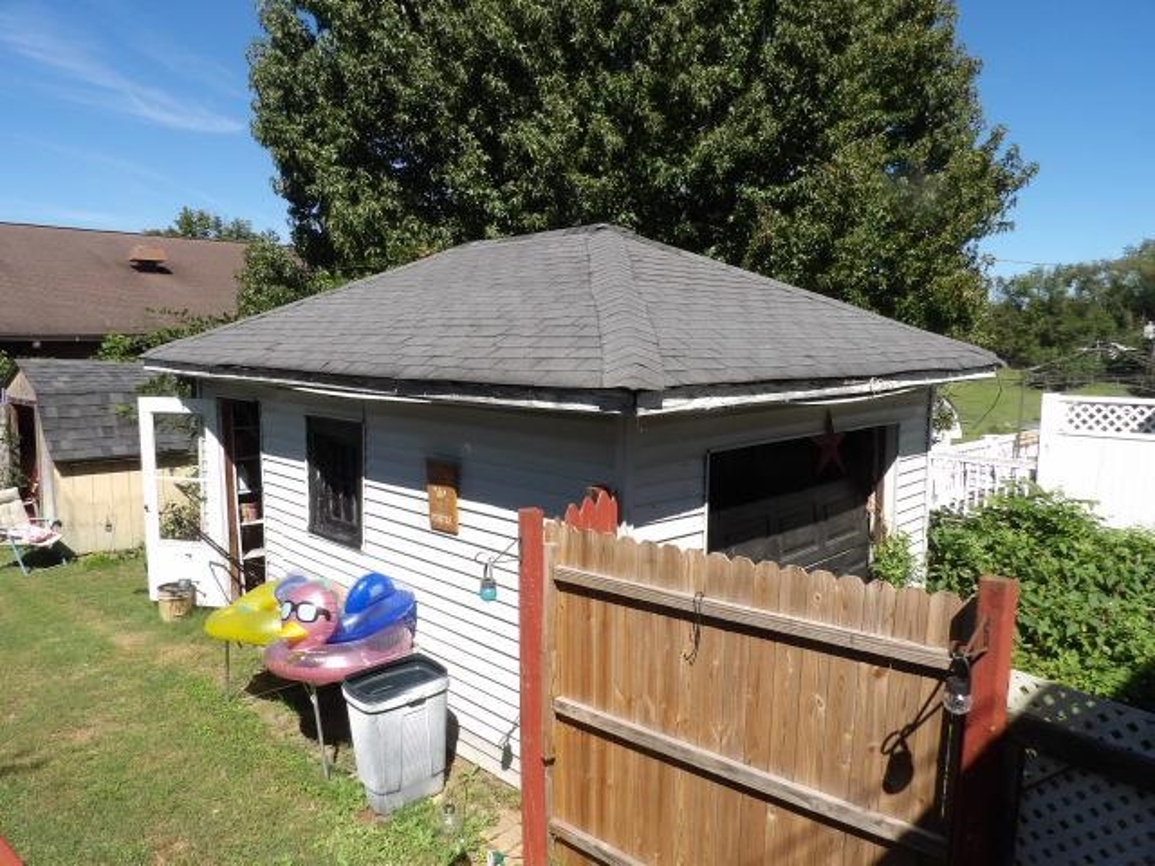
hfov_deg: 71.6
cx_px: 578
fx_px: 801
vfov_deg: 56.8
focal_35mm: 24
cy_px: 433
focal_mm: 4.3
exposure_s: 1/395
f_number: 5.6
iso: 100
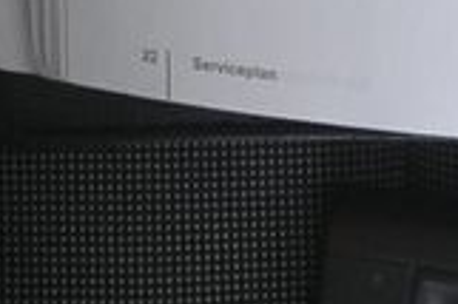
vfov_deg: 7.3
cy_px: -499
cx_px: 674
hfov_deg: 11.5
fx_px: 2186
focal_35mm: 172
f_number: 3.5
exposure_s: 1/160
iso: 200
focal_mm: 10
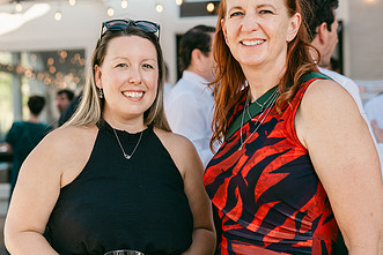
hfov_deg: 32.1
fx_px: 660
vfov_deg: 21.9
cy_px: 130
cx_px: 131
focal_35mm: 62
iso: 64
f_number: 2
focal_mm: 35
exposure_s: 1/400
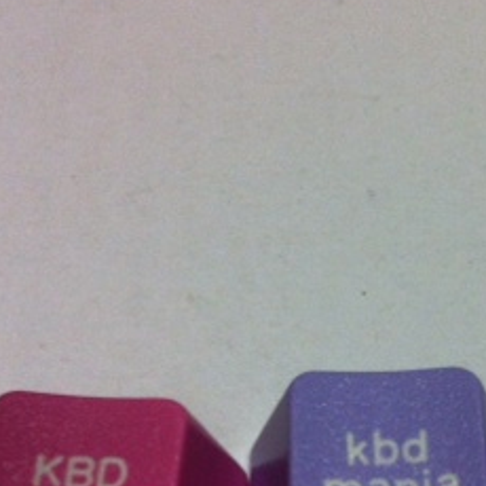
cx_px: 397
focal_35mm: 86
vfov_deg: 20.0
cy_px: 370
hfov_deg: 19.9
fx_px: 1366
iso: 125
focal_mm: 3.85
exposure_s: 1/15
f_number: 2.8
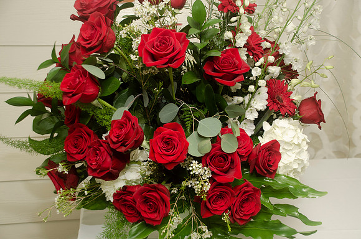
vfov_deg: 25.6
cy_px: 120
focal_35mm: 52
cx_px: 180
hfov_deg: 37.9
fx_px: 525
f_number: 5
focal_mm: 35
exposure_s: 1/60
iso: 100
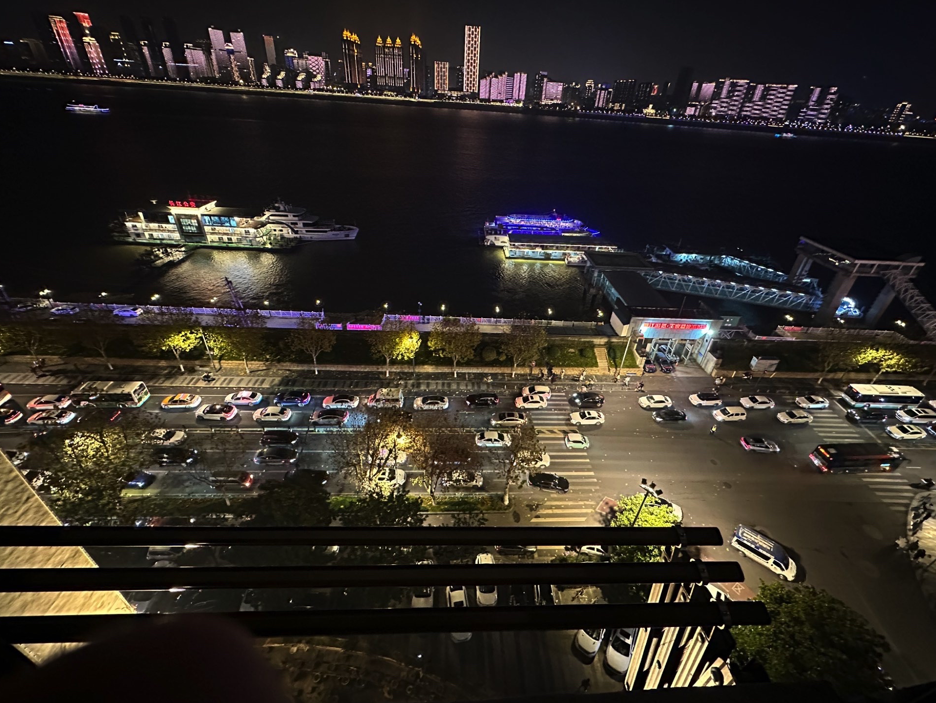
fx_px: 406
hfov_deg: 98.1
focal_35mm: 15
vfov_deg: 81.7
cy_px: 334
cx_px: 480
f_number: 2.2
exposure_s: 1/33
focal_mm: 2.22
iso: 1250
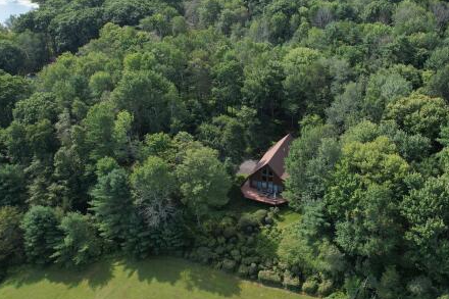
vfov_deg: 36.3
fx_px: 449
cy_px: 92
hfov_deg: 52.6
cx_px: 282
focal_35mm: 36
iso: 110
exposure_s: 1/640
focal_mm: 8.38
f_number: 2.8
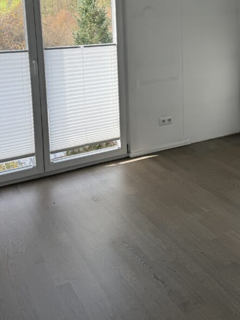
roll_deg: +1.1
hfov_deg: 34.3
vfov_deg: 42.7
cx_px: 139
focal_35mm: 42
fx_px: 388
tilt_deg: -7.8
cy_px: 63
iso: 100
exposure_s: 1/478
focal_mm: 6.76
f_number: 1.78
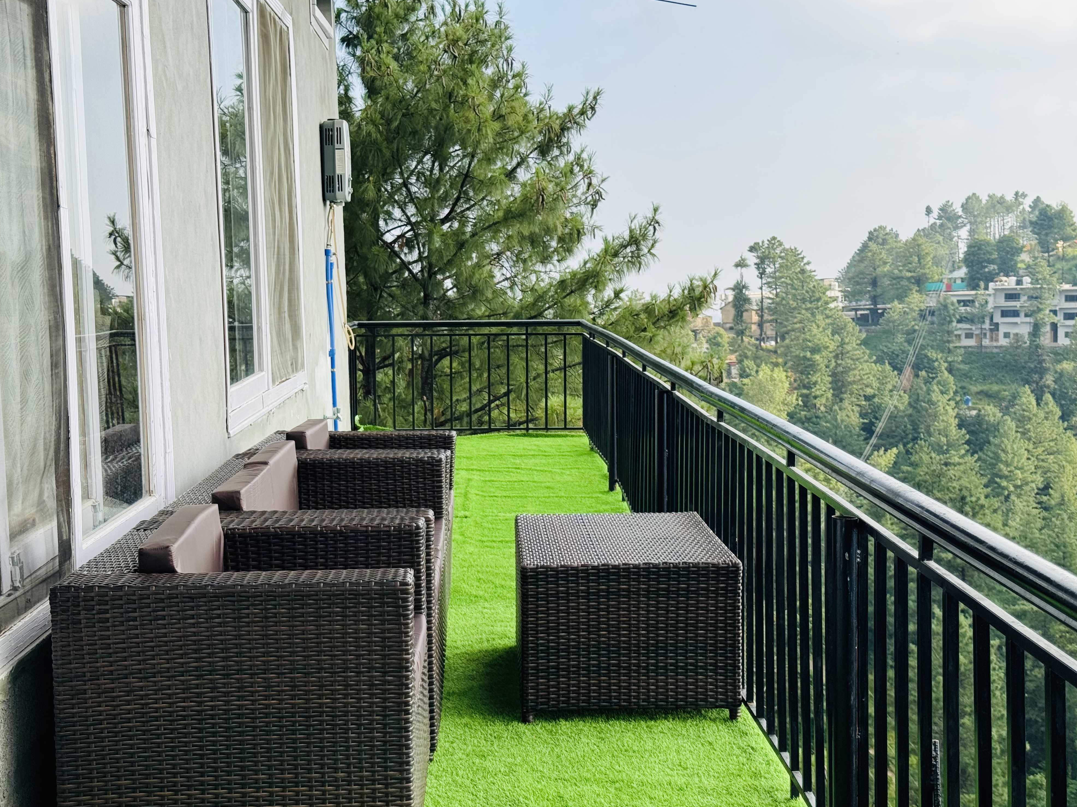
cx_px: 533
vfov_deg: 29.7
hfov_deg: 38.9
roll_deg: +1.4
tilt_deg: -5.2
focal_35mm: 49
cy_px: 397
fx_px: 1524
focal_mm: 6.76
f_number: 1.78
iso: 64
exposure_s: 1/1724
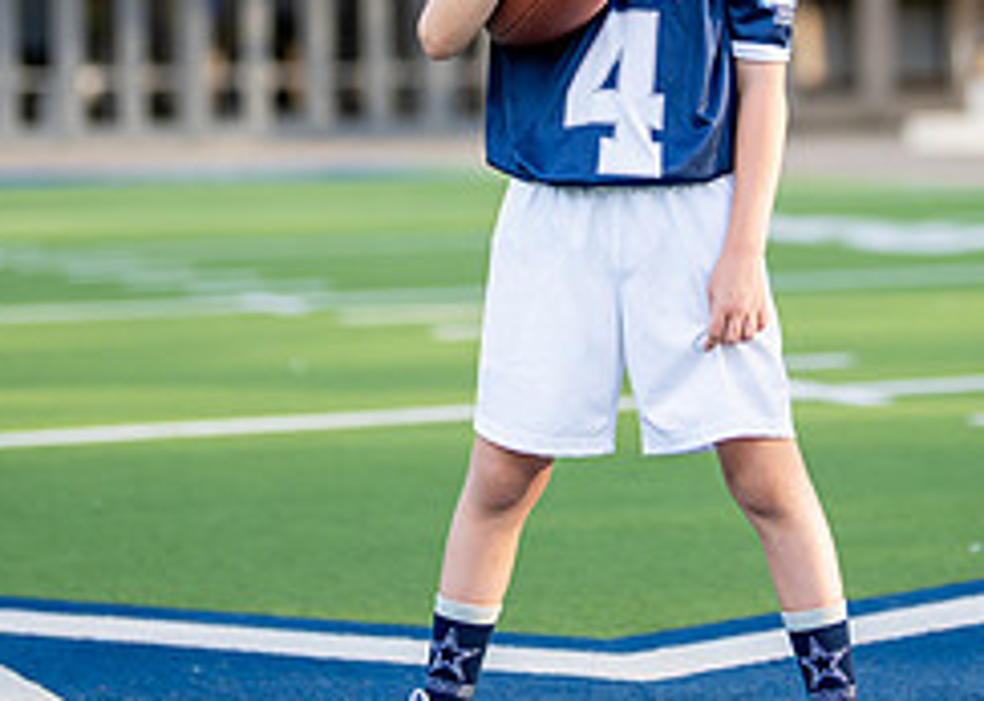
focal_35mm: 130
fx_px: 3629
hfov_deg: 15.4
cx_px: 647
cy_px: 28
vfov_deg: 10.9
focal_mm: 50
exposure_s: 1/1600
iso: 100
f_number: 1.2
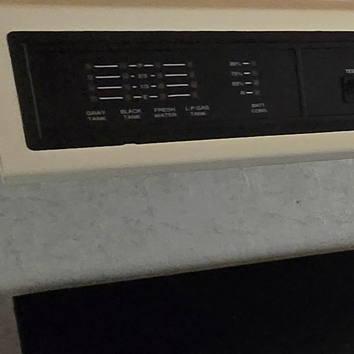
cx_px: 876
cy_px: 243
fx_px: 902
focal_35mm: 78
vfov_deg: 22.1
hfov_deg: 14.1
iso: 100
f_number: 2.2
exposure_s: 1/100
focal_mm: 1.7
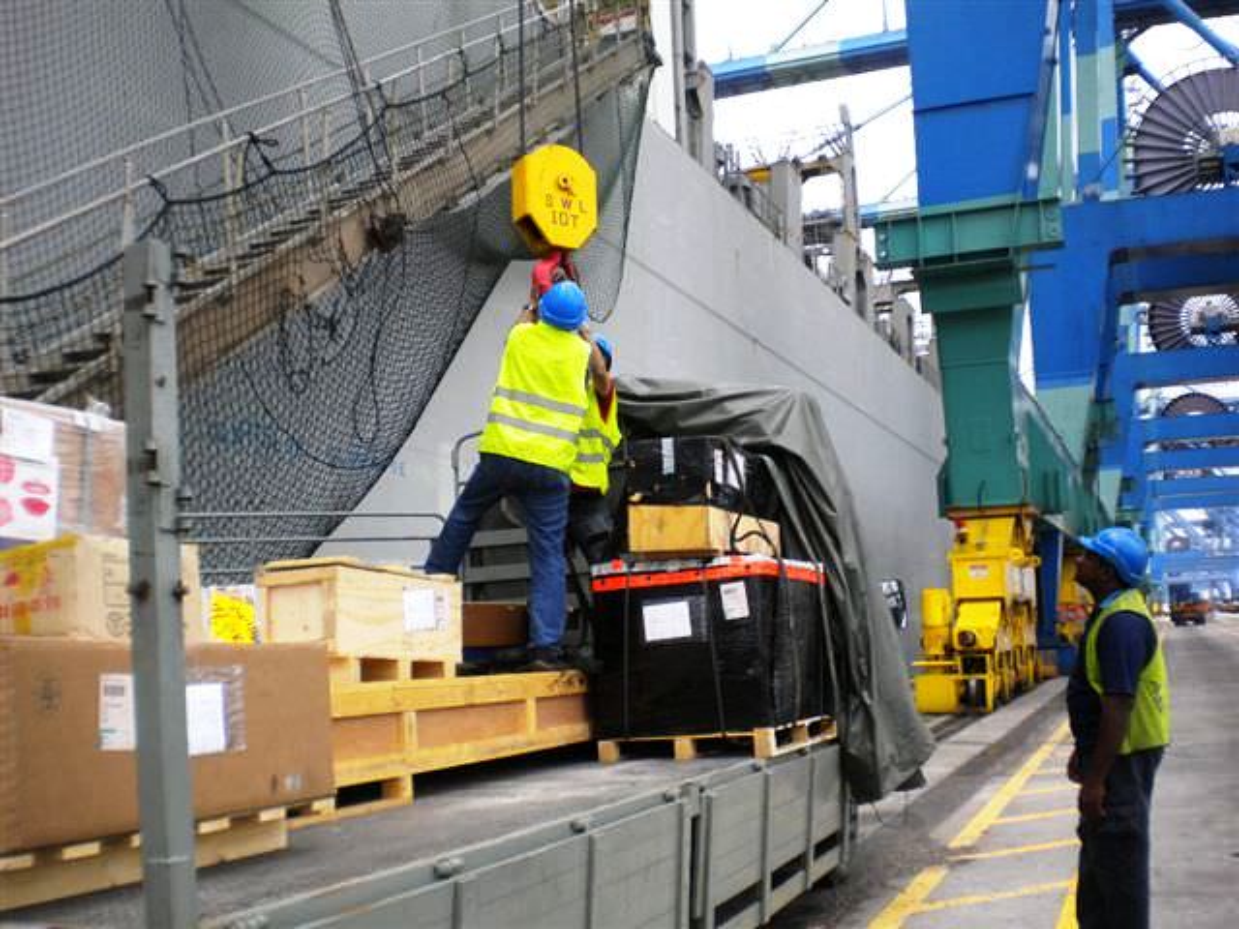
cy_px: 464
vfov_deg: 40.7
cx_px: 620
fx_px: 1253
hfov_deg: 52.6
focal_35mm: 35
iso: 80
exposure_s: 1/327
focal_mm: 6.3
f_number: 4.6
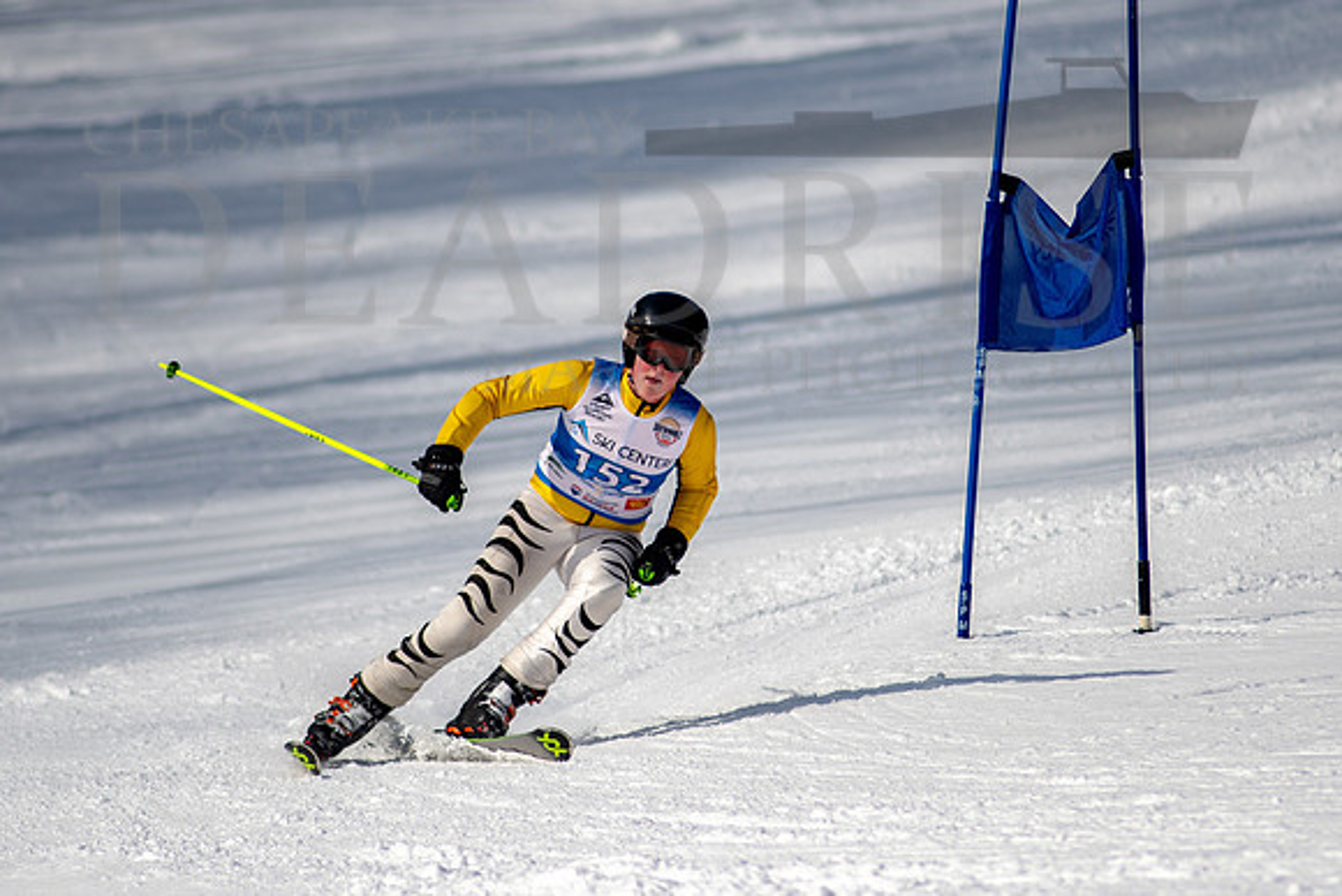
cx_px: 715
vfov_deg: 2.2
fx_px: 22869
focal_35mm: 613
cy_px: 399
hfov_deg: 3.4
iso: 100
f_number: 2.8
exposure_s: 1/6400
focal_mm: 300
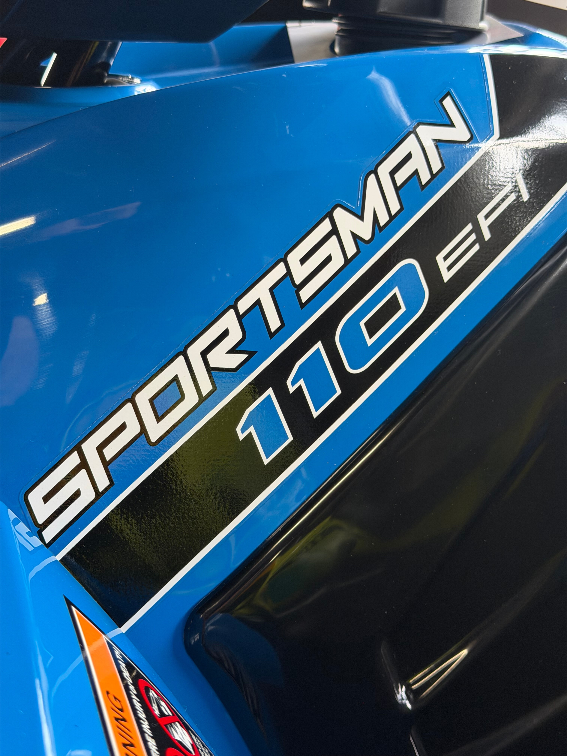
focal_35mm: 48
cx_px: 284
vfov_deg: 39.7
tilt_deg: -19.9
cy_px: 378
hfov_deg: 30.3
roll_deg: -7.1
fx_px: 1048
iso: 100
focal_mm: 6.76
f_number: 1.78
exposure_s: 1/74
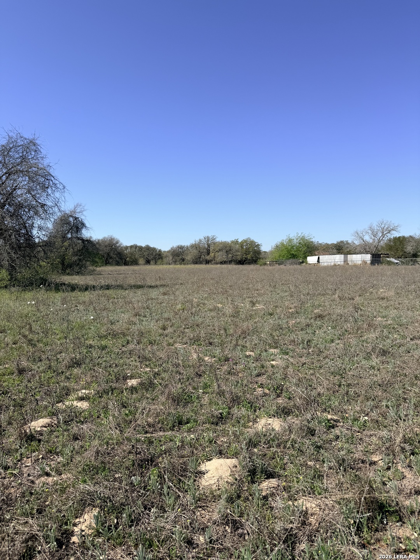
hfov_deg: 56.8
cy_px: 280
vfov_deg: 71.6
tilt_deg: -1.3
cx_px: 210
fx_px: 388
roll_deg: +0.0
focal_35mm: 24
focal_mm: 6.76
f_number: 1.78
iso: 80
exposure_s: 1/4975
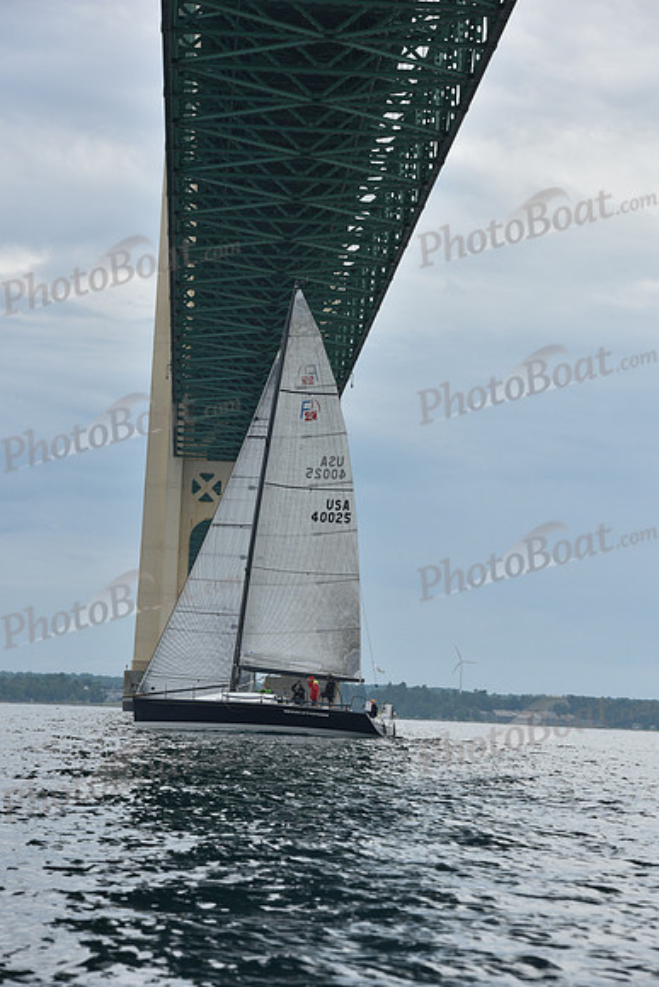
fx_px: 3704
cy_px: 494
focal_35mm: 135
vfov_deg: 15.2
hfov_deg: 10.2
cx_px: 330
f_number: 10
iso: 250
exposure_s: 1/800
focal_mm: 135
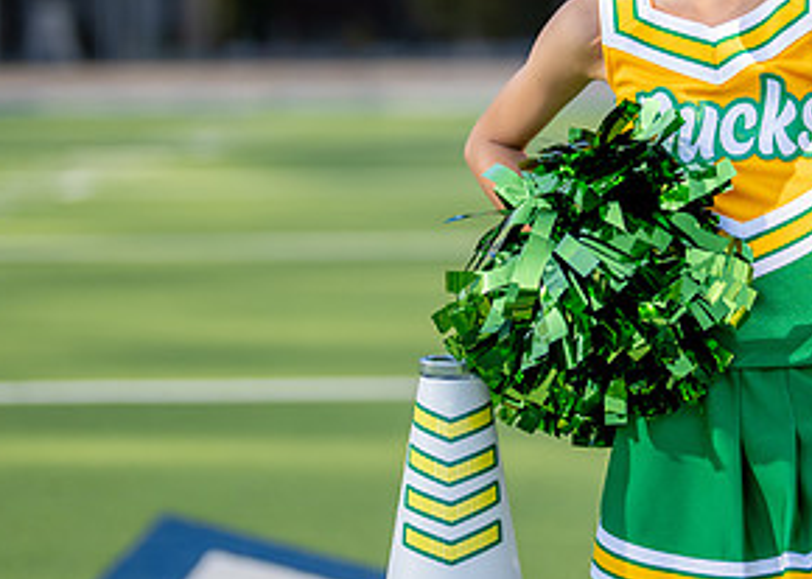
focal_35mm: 139
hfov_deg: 14.2
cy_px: 142
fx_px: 3205
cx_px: 786
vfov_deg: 10.3
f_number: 1.2
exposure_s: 1/3200
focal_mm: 50
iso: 100
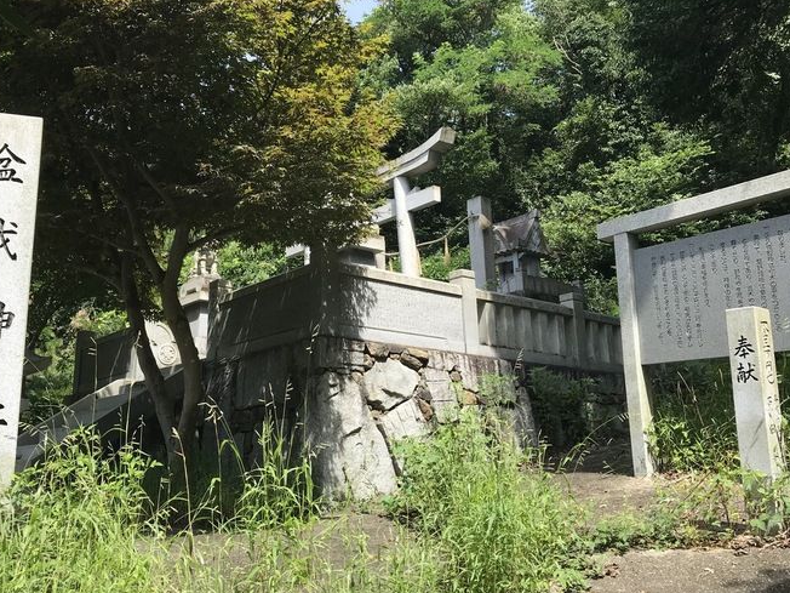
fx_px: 799
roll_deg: +1.4
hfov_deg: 52.5
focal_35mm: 35
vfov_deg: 40.7
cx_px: 340
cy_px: 270
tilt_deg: +13.5
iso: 20
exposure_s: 1/812
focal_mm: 3.99
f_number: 1.8
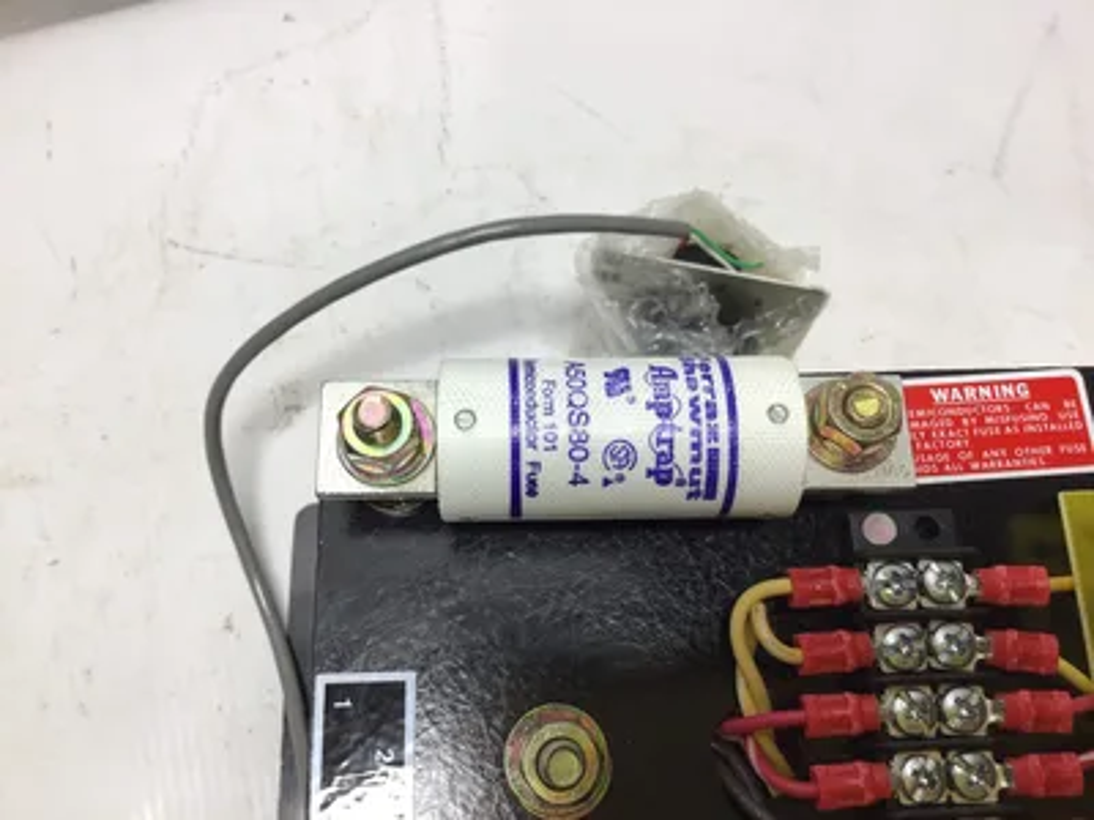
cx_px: 547
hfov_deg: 58.4
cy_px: 410
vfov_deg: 45.4
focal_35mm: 31
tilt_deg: -71.7
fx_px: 980
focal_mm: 3.3
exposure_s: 1/126
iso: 25
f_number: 2.4
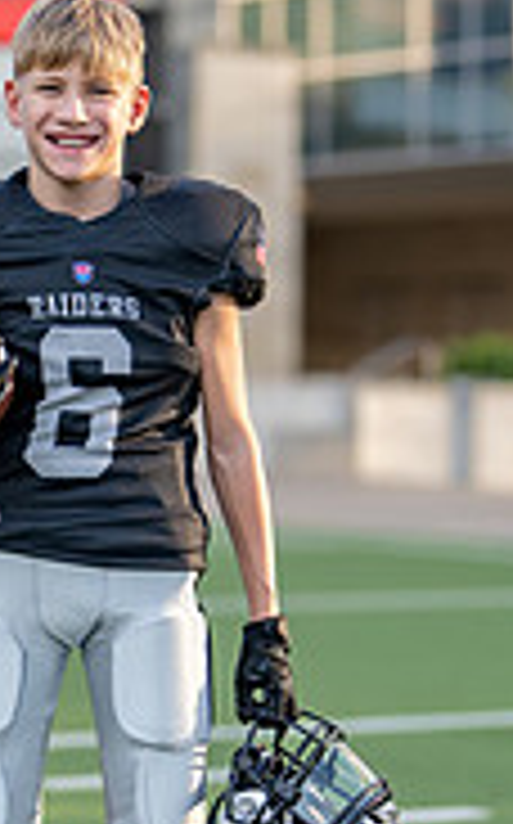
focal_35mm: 173
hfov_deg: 7.6
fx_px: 3879
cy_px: 558
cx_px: 117
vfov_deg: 12.1
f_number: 1.2
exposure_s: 1/2000
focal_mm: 50
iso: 100
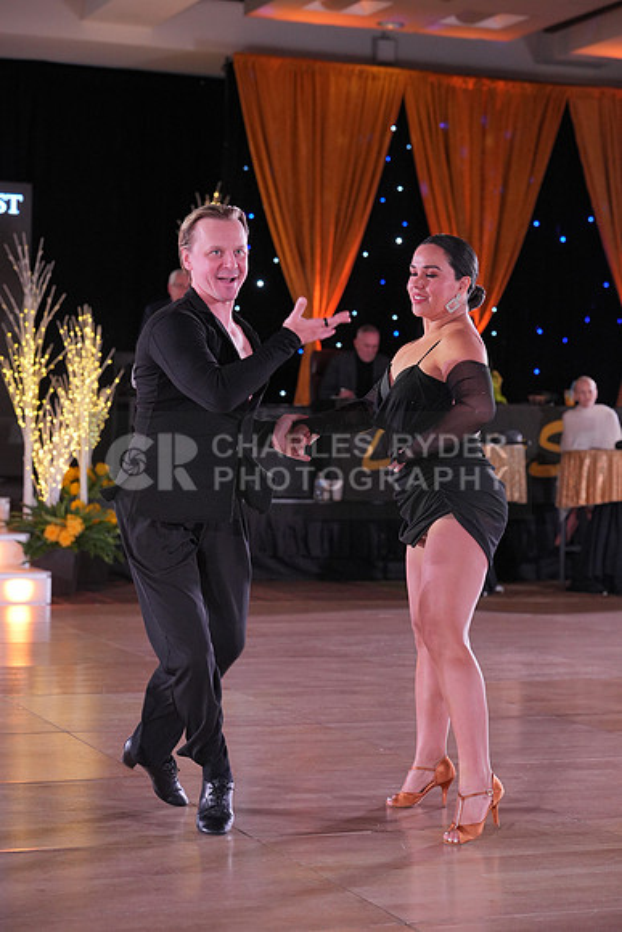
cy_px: 466
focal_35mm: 77
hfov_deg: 17.7
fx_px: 1994
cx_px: 311
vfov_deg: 26.3
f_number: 4
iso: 2000
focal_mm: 77
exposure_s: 1/400
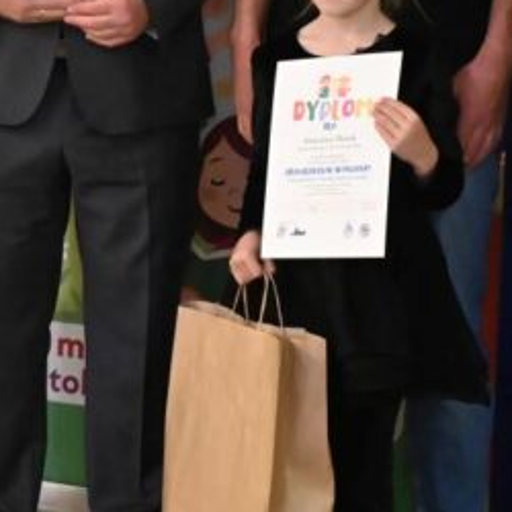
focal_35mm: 108
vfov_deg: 16.0
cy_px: 65
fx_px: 1807
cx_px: -35
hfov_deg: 15.7
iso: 16000
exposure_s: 1/80
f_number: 4.5
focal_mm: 31
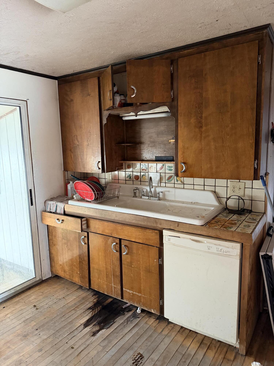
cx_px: 137
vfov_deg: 71.6
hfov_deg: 56.8
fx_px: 253
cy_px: 183
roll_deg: +1.6
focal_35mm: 24
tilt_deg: -8.9
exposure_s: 1/38
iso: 1000
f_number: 1.78
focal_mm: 6.76
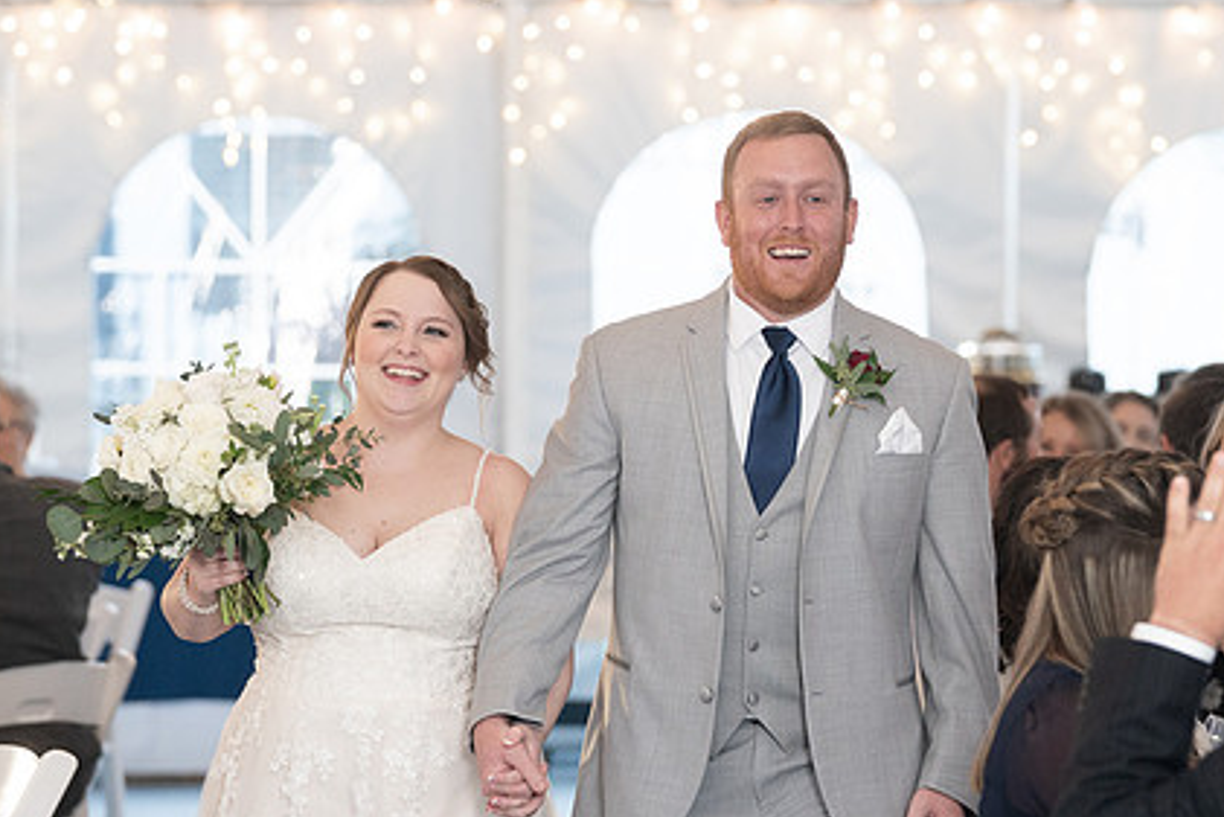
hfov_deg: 9.4
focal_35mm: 219
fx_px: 7448
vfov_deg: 6.3
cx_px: 618
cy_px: 417
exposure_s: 1/200
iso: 2000
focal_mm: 135
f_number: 4
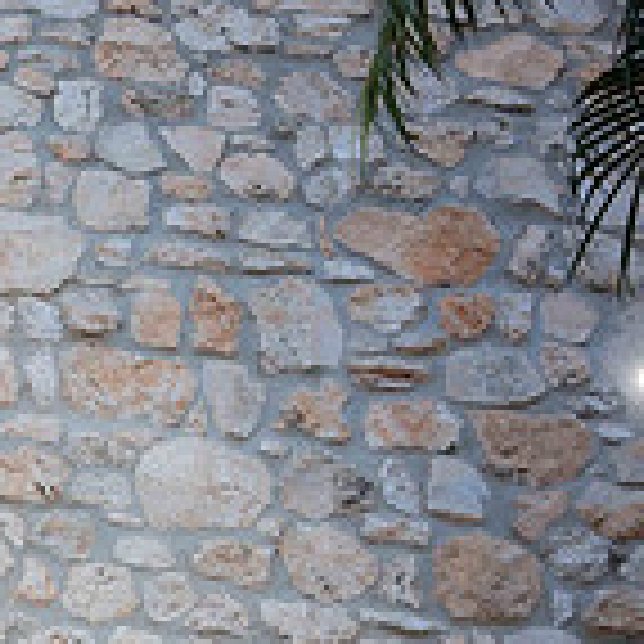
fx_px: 1452
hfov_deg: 18.4
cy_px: 840
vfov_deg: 22.4
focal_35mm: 69
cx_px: -572
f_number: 2.8
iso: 125
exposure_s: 1/500
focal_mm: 20
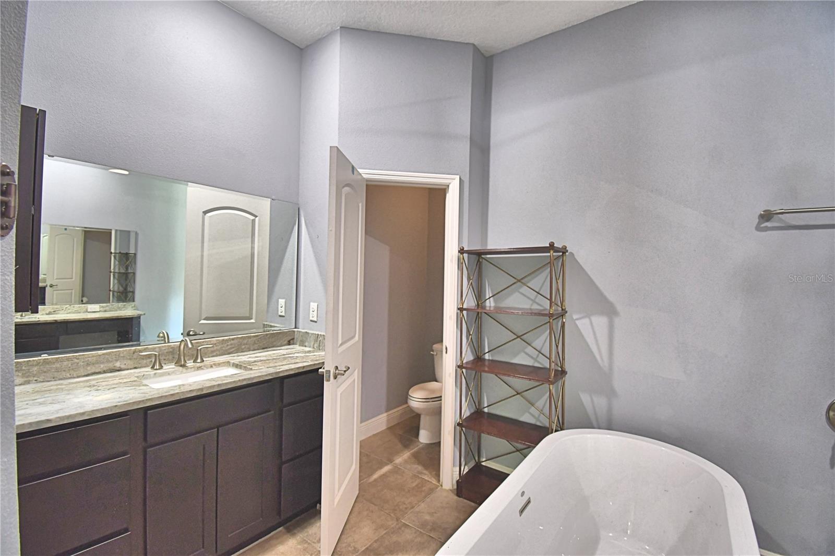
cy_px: 278
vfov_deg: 77.3
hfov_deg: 100.4
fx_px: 348
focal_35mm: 15
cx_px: 418
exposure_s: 1/30
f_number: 4.5
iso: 720
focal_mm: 10
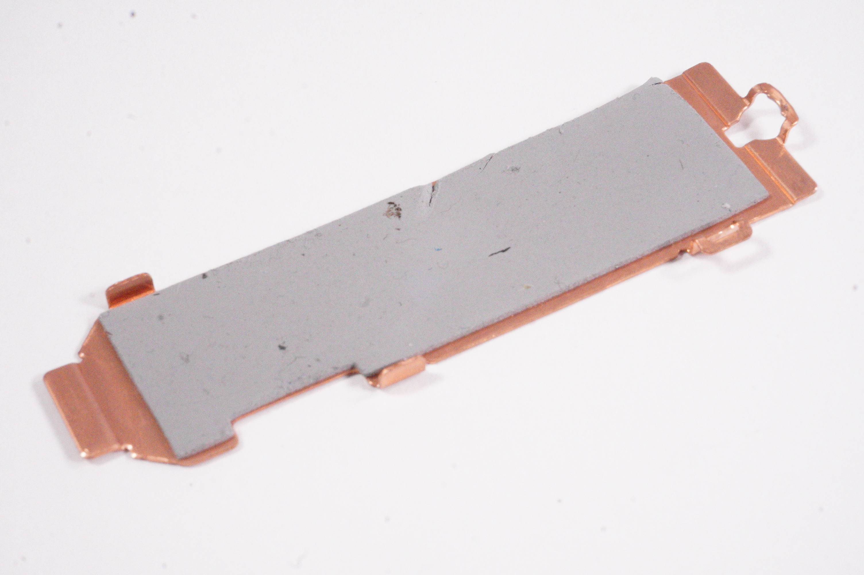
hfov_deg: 27.5
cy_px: 288
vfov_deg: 18.5
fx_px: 1762
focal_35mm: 74
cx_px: 432
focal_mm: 49
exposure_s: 1/250
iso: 10000
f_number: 22
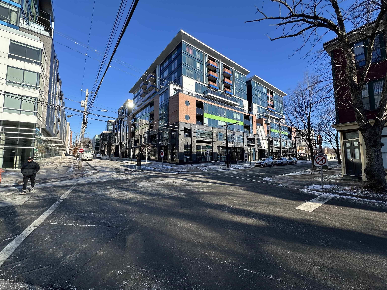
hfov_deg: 102.1
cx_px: 194
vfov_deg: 85.7
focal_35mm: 14
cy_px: 145
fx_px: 157
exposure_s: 1/698
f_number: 2.2
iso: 40
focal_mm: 2.22
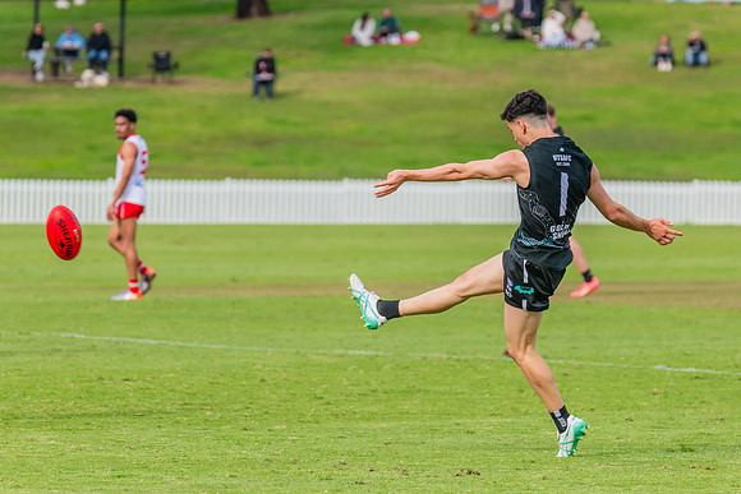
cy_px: 282
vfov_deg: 3.8
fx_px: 7414
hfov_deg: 5.7
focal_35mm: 360
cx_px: 390
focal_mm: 310
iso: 800
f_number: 7.1
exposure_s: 1/1600
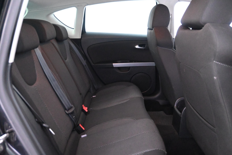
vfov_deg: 42.6
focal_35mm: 31
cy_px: 78
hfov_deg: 60.7
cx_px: 116
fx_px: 198
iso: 10000
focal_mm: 20.5
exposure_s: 1/30
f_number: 3.8
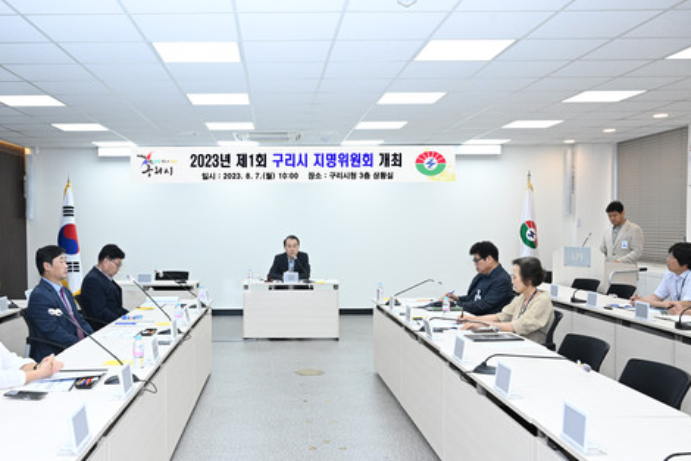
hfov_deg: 51.5
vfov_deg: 36.0
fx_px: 711
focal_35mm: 37
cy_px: 253
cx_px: 272
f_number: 8
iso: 1600
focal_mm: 29
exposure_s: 1/125
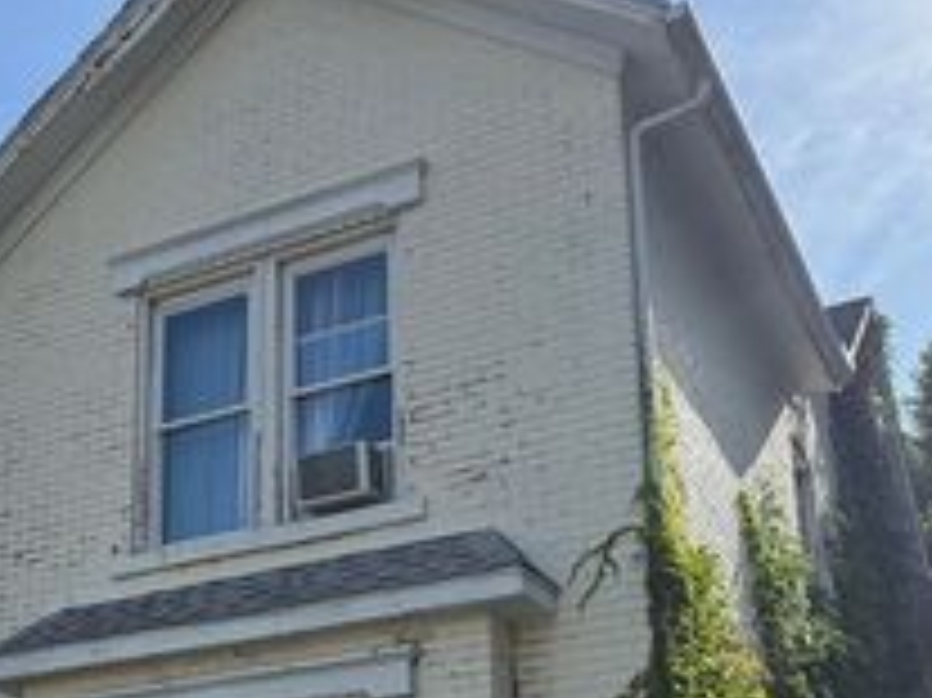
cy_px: 655
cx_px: 243
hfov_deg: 32.7
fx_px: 1561
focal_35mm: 58
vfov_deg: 24.3
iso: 125
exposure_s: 1/6173
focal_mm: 6.76
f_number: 1.78
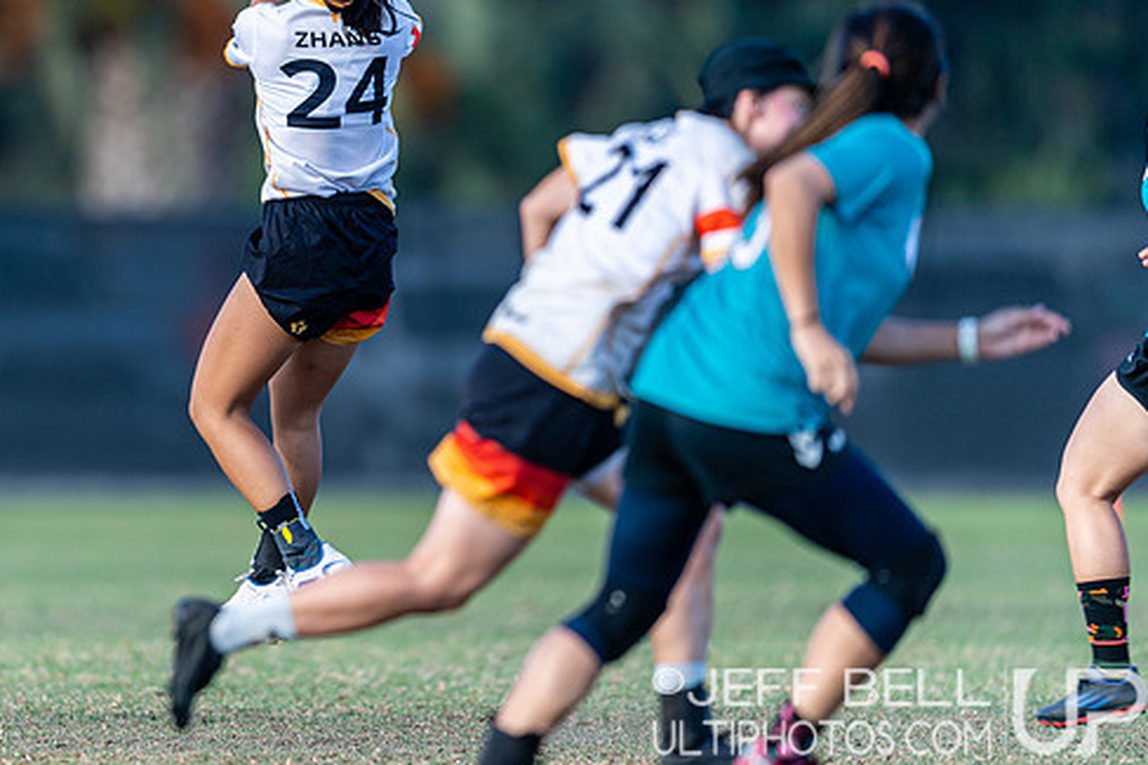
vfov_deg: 2.2
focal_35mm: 619
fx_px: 19731
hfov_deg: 3.3
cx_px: 306
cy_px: 291
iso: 250
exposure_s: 1/1000
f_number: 2.8
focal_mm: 400
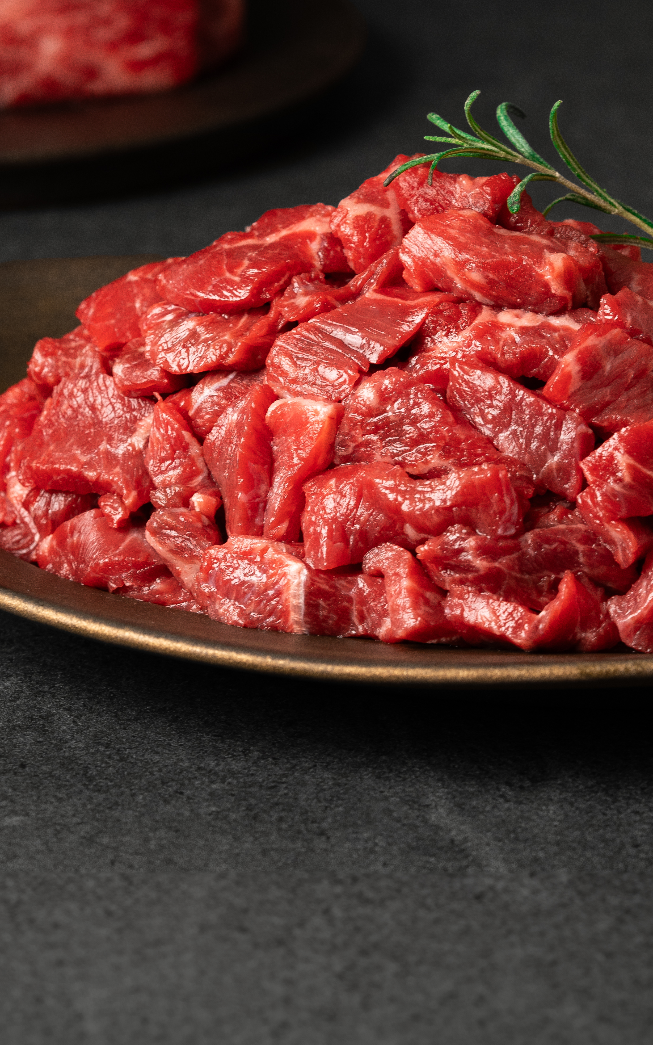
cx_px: 202
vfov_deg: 14.9
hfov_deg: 9.4
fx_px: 3986
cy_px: 255
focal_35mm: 140
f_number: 8
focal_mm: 90
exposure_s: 1/50
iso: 400
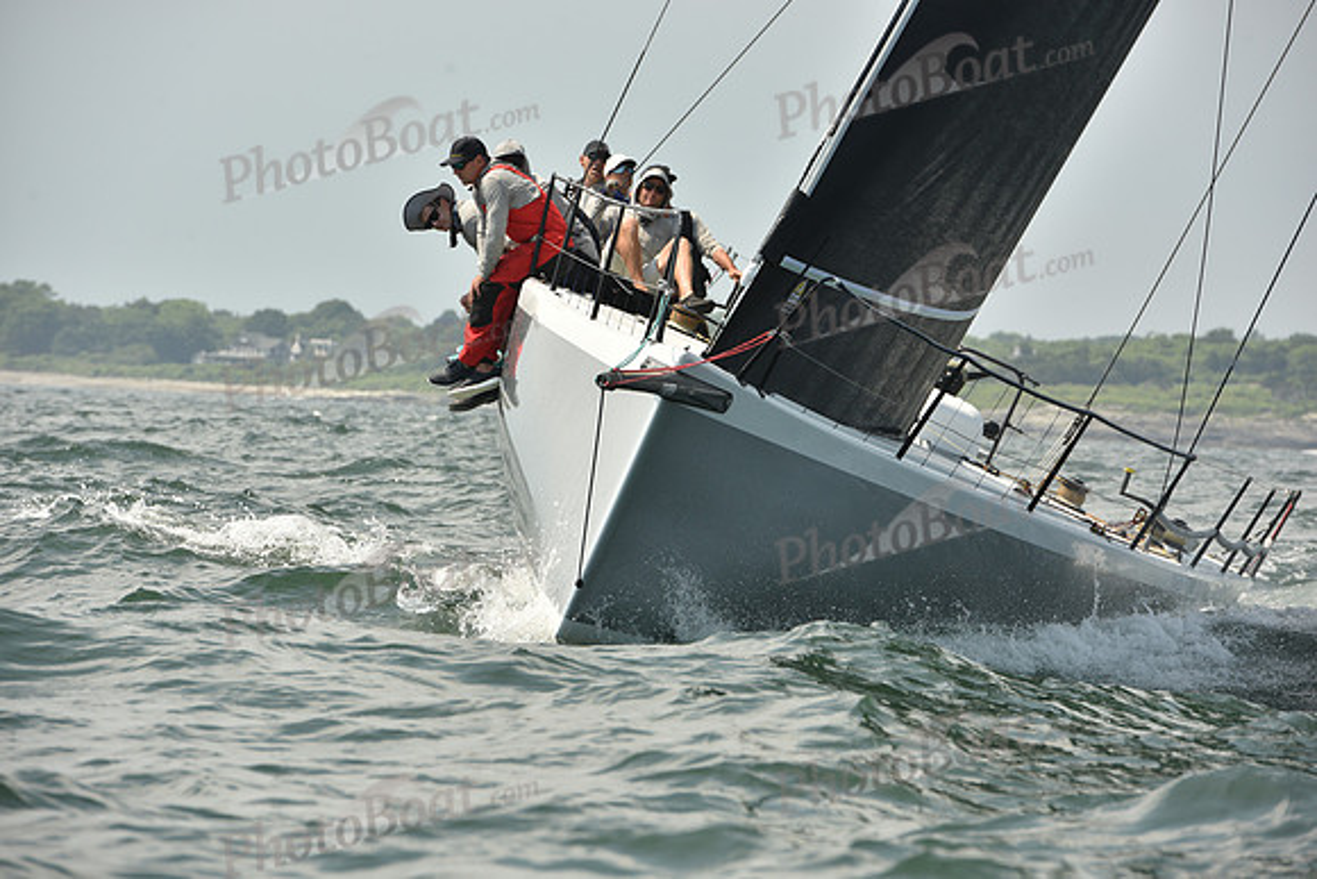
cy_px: 440
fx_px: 7318
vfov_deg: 6.9
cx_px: 658
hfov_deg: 10.3
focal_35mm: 200
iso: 250
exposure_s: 1/800
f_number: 9
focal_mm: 200
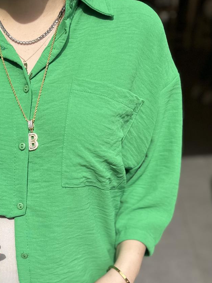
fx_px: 376
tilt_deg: -35.9
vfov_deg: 38.6
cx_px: 38
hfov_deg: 30.6
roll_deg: +3.7
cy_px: 250
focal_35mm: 46
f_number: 1.78
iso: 80
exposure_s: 1/2882
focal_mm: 6.86
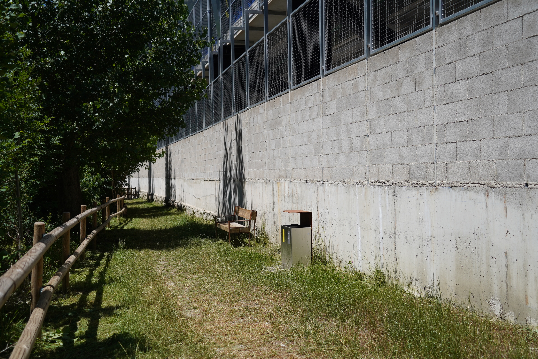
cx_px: 268
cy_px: 175
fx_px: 583
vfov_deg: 34.2
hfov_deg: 49.6
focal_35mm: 39
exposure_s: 1/2000
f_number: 4
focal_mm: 38
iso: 200
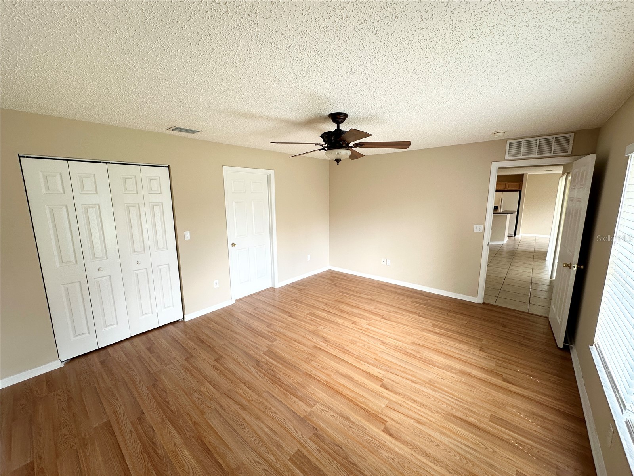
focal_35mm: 14
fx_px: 256
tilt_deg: -10.0
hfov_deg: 102.1
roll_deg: -0.1
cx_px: 317
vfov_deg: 85.7
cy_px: 238
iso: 64
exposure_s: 1/99
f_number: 2.2
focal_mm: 2.22
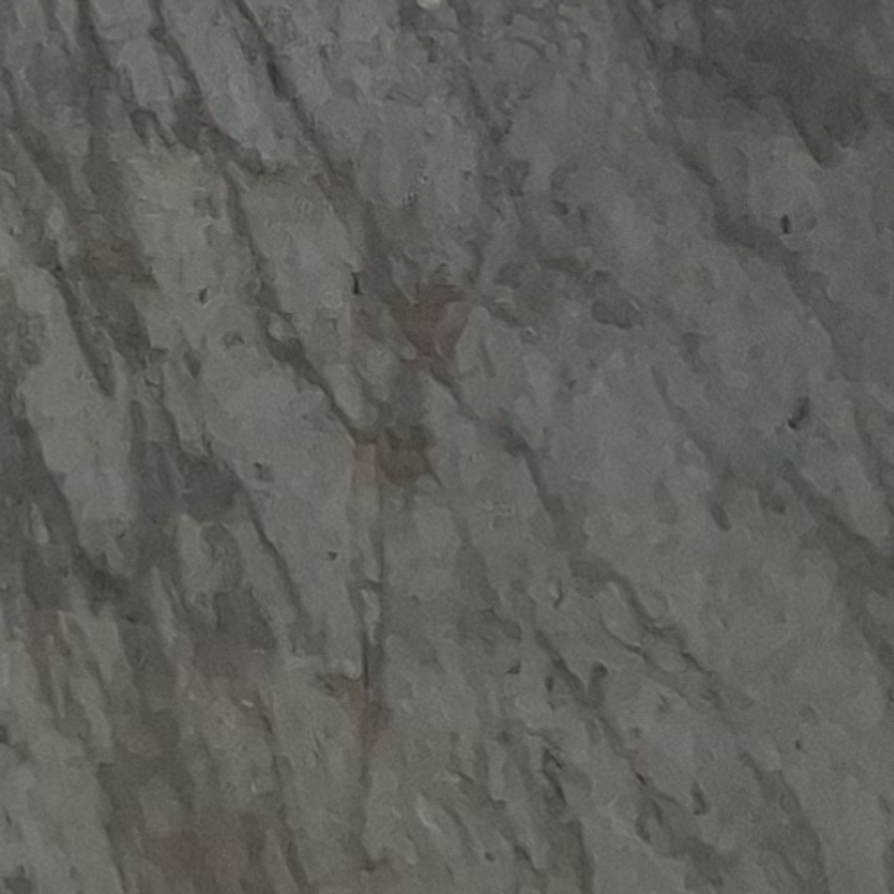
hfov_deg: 12.7
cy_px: -1538
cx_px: -1472
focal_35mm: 92
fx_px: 2688
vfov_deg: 12.4
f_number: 2.2
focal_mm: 1.74
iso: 40
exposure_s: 1/736
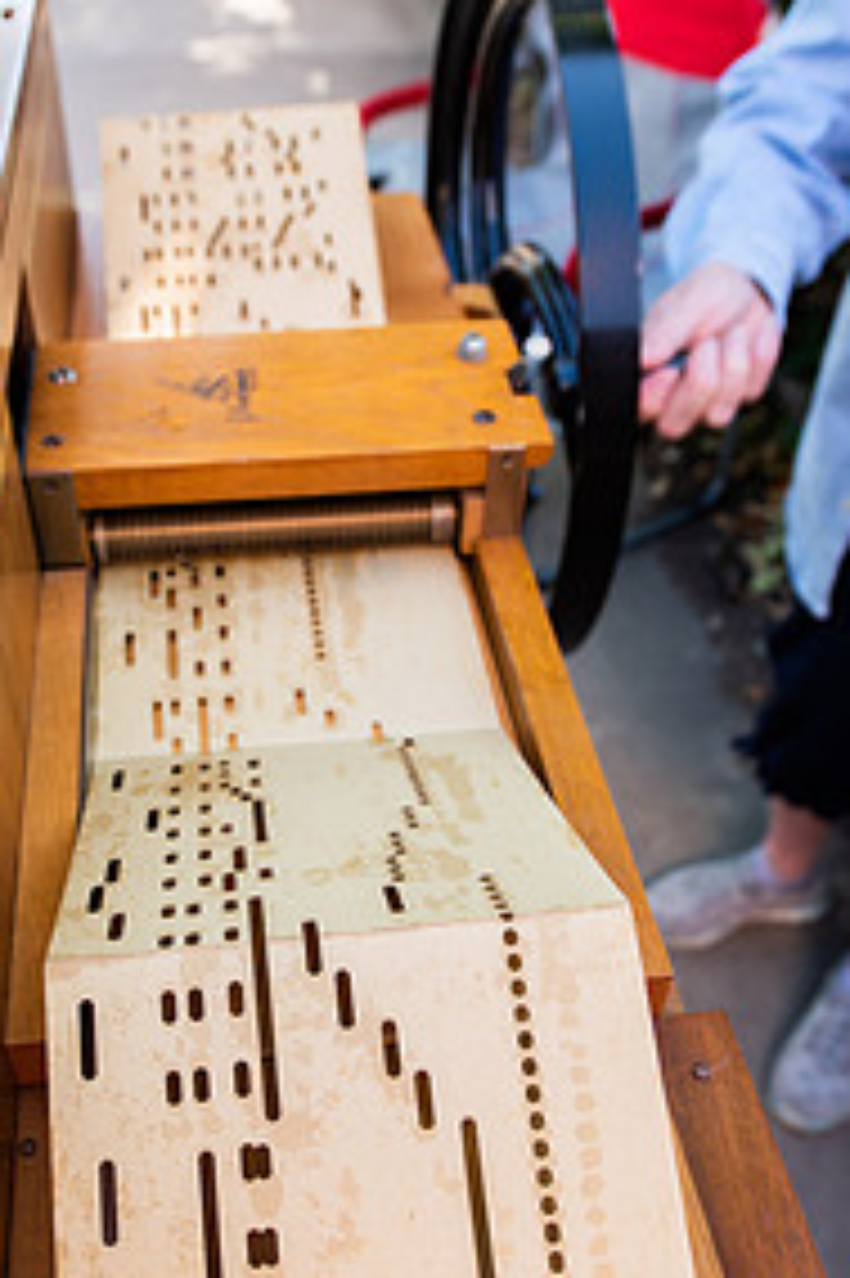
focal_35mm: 38
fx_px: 1347
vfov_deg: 50.7
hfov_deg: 34.9
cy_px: 684
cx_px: 346
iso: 160
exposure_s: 1/200
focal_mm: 24
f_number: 5
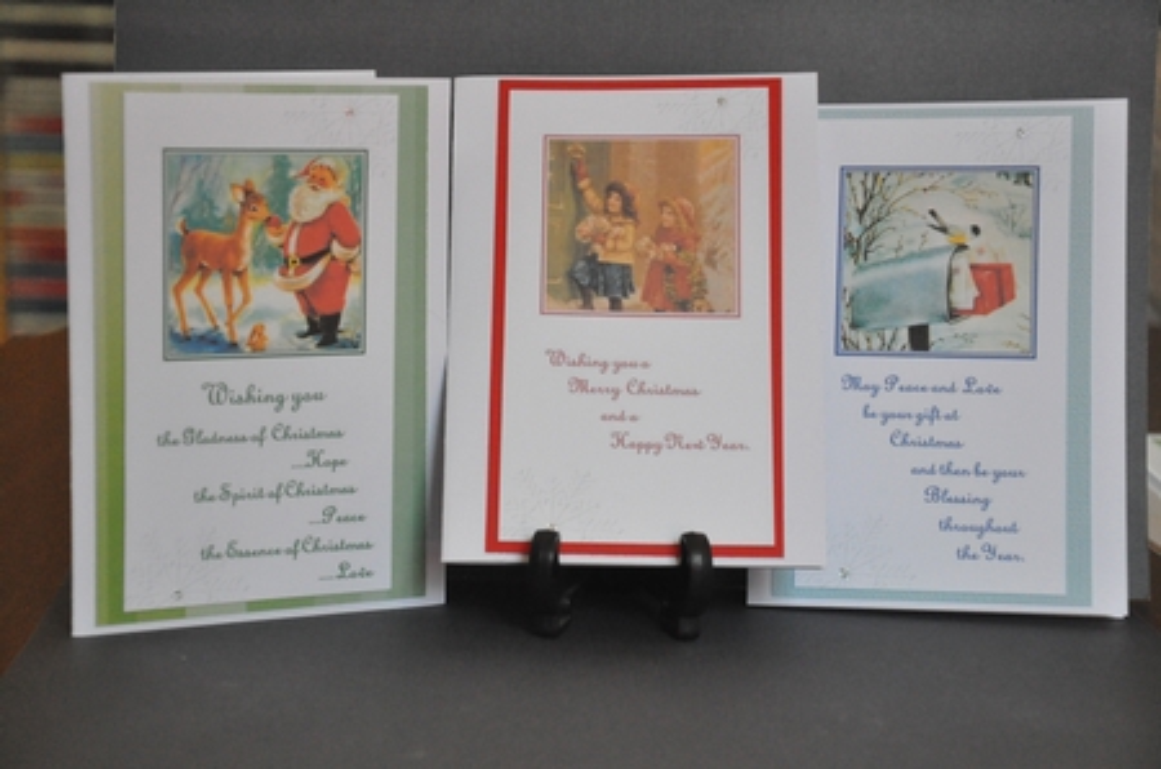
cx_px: 580
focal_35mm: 87
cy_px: 384
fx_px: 2800
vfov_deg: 15.6
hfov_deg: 23.4
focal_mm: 58
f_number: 5
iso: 3200
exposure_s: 1/400
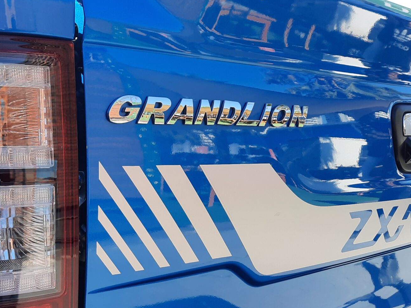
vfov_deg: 29.2
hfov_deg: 38.5
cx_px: 143
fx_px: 582
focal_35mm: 49
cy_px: 229
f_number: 2
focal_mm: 4.6
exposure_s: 1/346
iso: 32
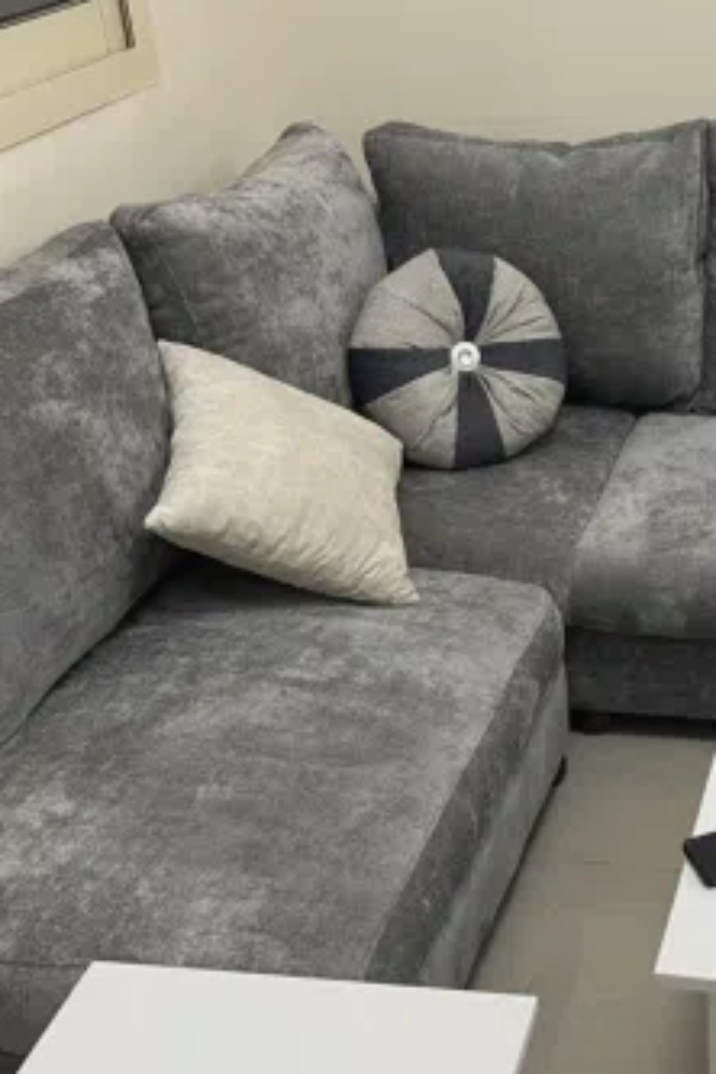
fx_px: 1492
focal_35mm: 50
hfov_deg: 25.7
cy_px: 516
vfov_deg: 39.6
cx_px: 713
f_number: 1.6
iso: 125
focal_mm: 5.1
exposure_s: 1/50
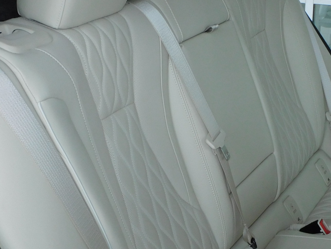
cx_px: 225
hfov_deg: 25.8
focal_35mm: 75
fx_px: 717
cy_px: 195
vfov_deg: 19.5
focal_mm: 5.4
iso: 125
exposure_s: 1/100
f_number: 3.5
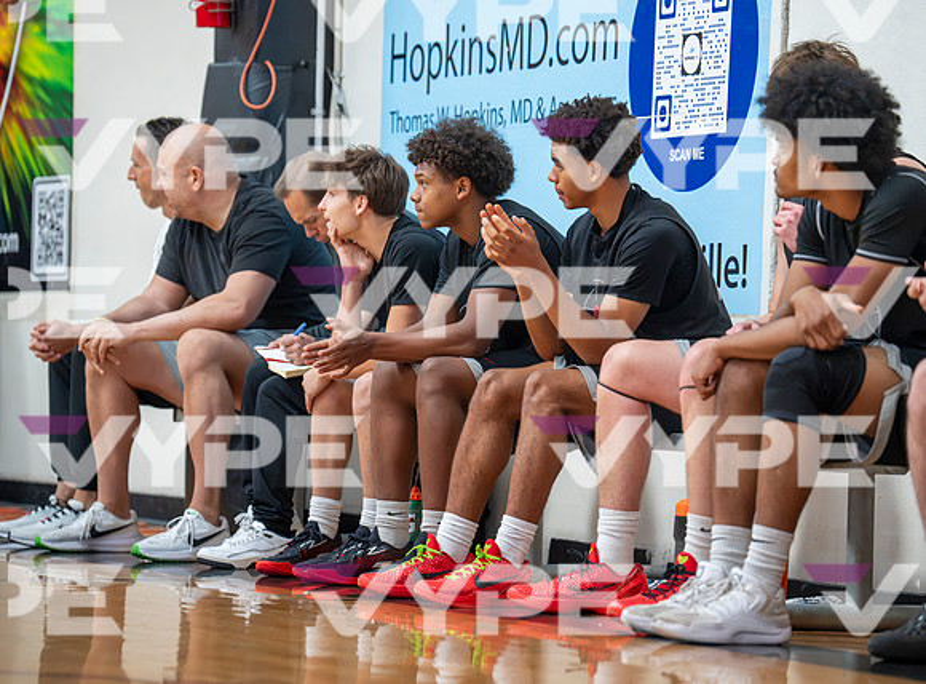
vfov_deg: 9.1
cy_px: 359
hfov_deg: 12.3
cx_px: 545
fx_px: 4305
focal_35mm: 162
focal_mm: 141
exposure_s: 1/1000
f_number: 3.2
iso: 12800
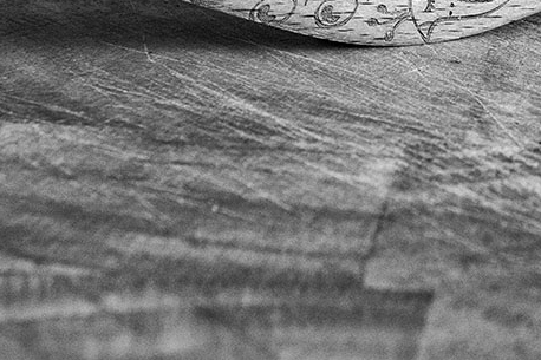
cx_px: 592
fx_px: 3249
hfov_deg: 9.4
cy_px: -52
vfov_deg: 6.3
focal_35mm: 216
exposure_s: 1/6
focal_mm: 55
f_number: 8
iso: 200
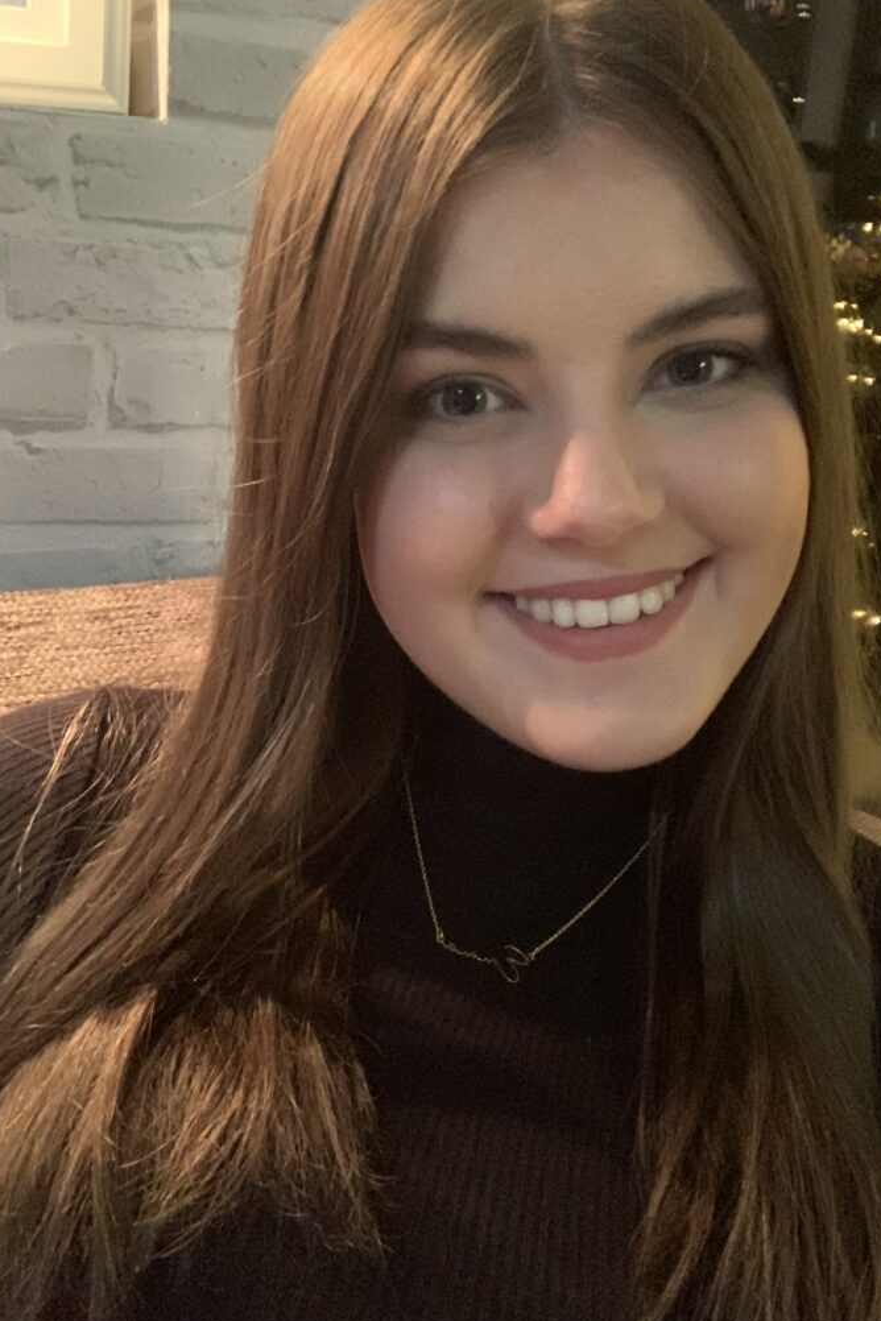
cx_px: 496
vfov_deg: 55.8
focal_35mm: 34
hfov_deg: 38.8
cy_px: 664
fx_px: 1248
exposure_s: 1/17
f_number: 2.2
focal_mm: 2.87
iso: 800
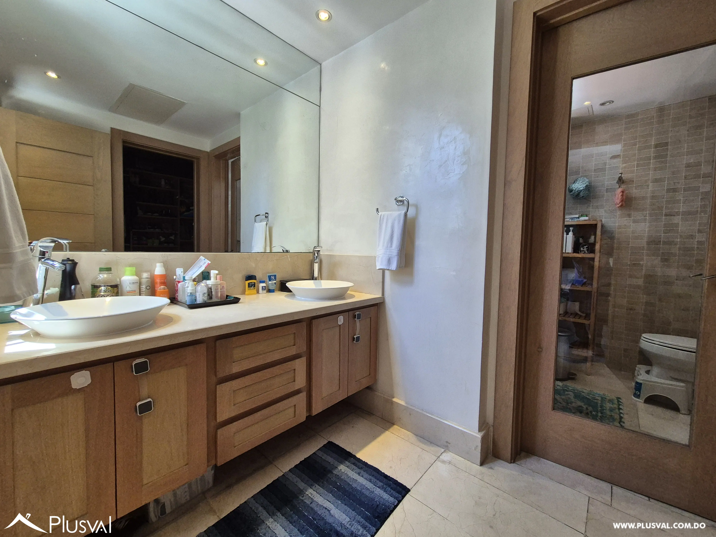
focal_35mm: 13
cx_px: 358
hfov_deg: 106.2
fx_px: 269
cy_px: 268
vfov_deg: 89.9
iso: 320
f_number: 2.2
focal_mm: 2.2
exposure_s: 1/100
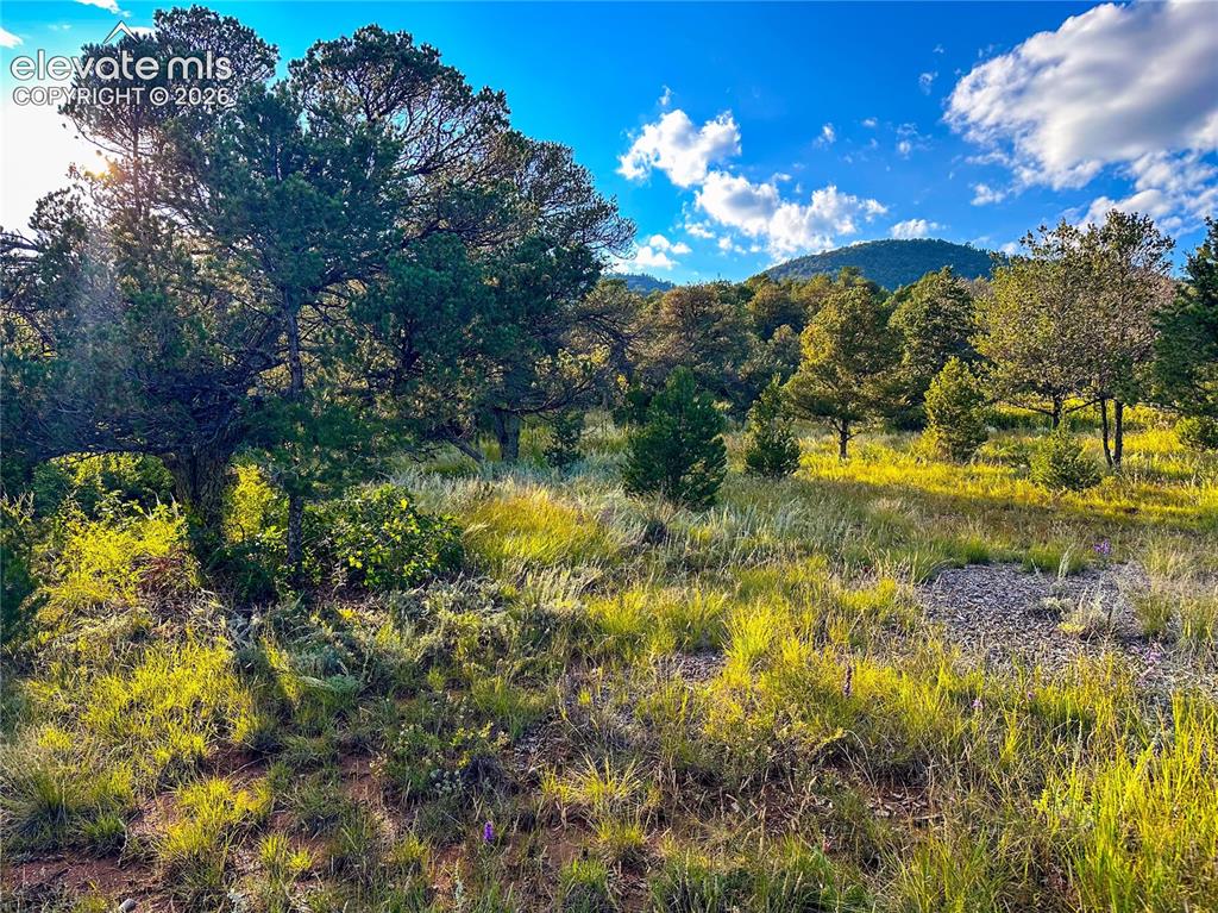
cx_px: 609
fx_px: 844
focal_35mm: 24
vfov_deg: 56.8
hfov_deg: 71.6
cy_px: 456
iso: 80
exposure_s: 1/1250
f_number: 1.8
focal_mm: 6.86
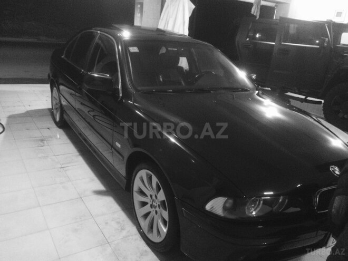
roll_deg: -5.8
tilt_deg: -20.0
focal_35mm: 29
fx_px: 292
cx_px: 174
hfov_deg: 61.7
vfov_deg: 48.2
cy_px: 130
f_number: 2.2
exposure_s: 1/25
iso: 320
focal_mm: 4.15
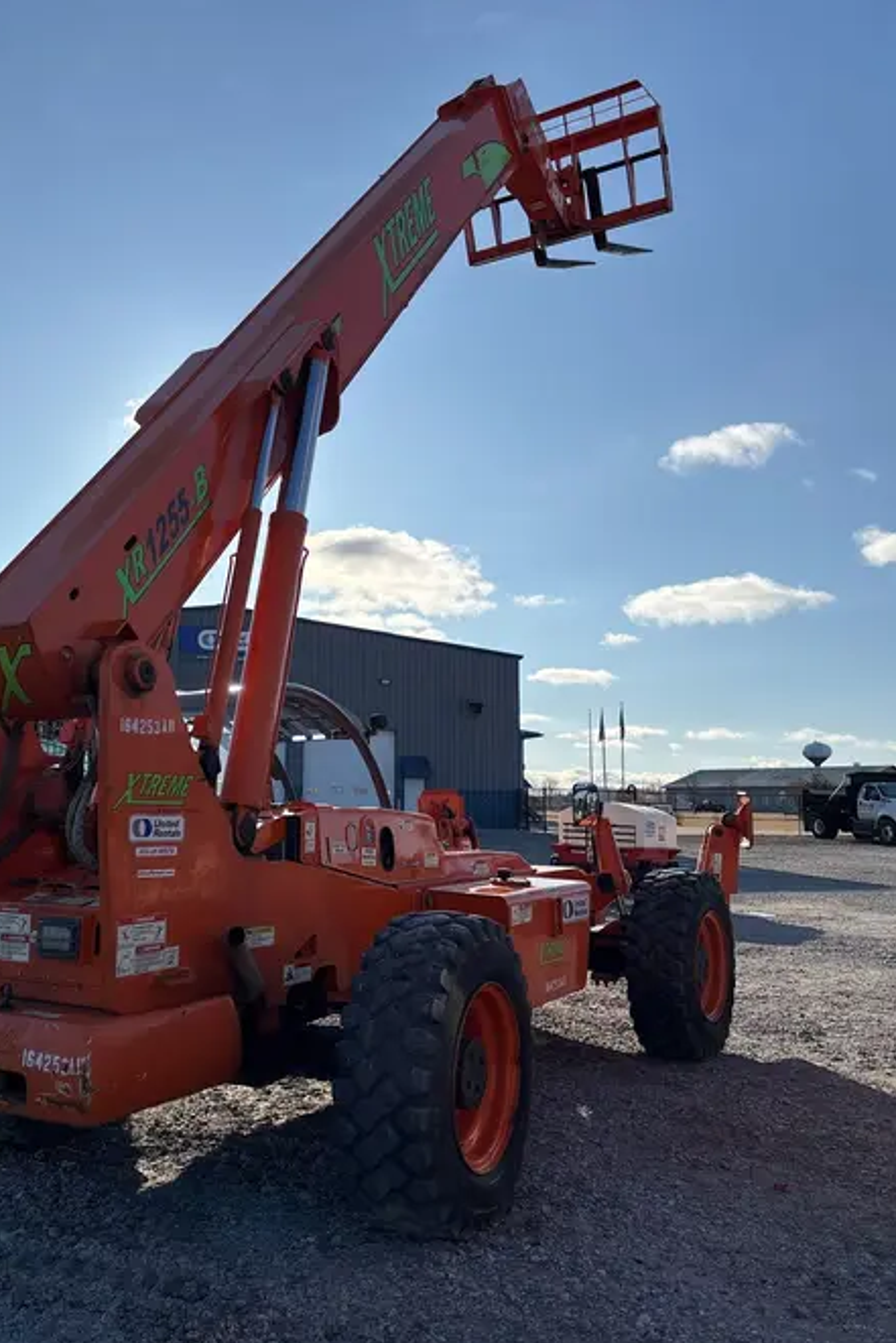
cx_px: 341
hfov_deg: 43.3
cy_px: 655
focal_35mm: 30
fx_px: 1119
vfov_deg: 61.9
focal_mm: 5.96
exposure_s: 1/5952
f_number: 1.6
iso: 50
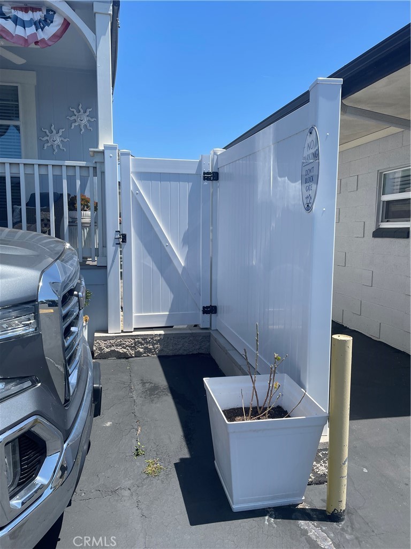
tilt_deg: -6.6
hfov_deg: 53.1
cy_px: 274
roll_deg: +0.6
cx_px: 206
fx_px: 412
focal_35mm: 26
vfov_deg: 67.3
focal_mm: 4.2
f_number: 1.6
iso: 32
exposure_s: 1/2618
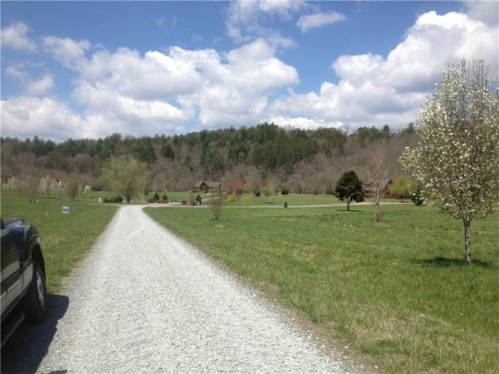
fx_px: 505
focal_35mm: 35
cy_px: 187
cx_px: 250
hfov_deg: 52.6
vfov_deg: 40.7
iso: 50
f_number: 2.4
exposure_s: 1/1783
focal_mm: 4.28
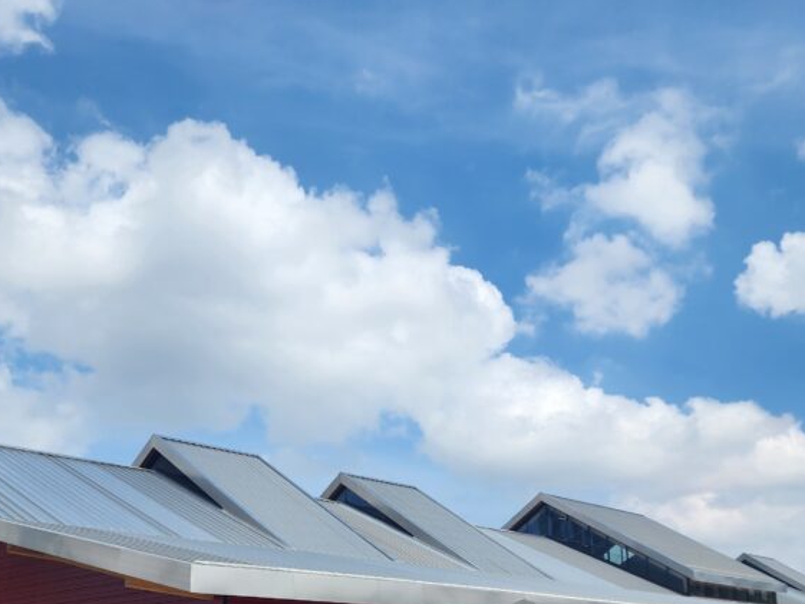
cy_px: 499
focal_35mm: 42
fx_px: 977
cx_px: 352
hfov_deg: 44.7
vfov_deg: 33.2
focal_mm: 6.4
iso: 12
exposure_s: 1/1829
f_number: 1.8
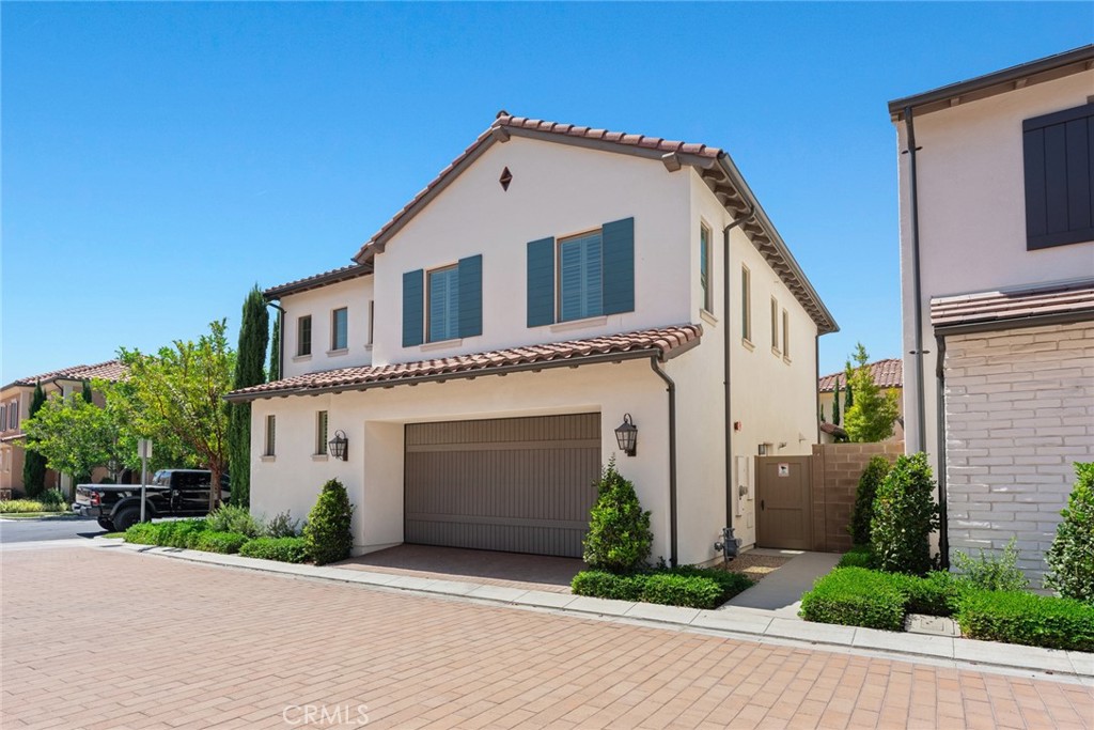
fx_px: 544
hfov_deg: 90.3
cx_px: 547
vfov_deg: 67.7
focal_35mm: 18
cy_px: 365
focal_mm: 17.9
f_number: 6.3
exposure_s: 1/320
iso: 320
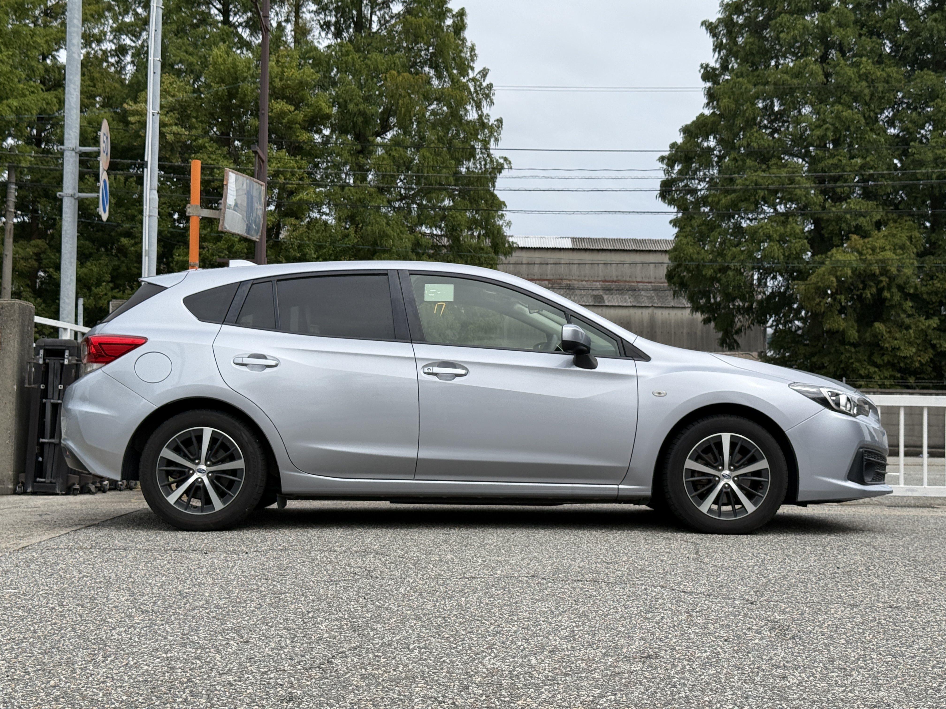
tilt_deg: +2.7
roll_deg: -1.4
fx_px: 1312
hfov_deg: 39.7
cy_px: 354
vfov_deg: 30.3
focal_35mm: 48
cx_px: 473
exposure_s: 1/4329
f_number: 1.78
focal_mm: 6.76
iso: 64
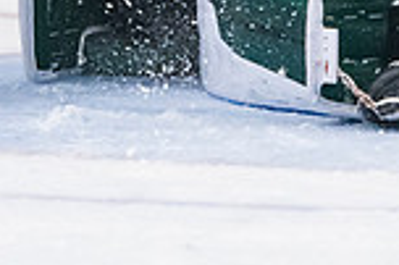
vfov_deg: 1.5
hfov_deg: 2.2
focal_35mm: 941
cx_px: 202
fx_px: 10418
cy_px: -396
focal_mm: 145
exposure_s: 1/640
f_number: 3.2
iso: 2500
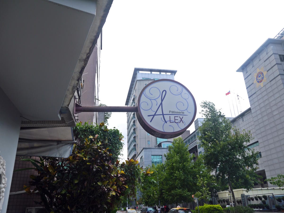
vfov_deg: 49.7
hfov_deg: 63.4
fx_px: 230
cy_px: 106
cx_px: 142
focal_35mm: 28
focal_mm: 14
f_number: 5.6
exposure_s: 1/250
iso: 160
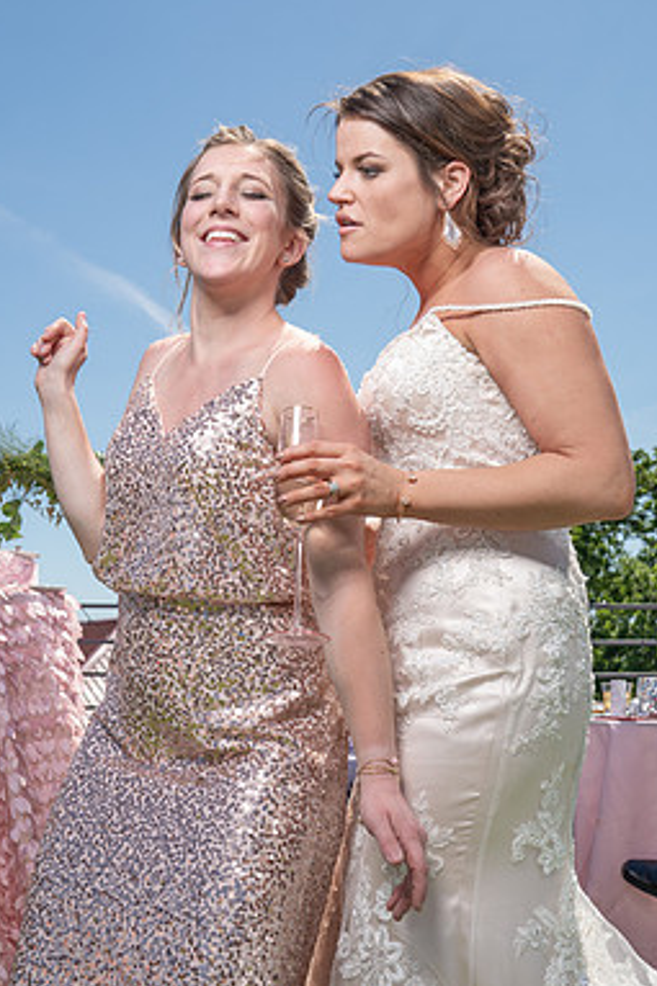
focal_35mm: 53
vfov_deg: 37.5
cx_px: 319
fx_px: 1452
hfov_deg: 25.5
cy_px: 493
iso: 50
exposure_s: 1/250
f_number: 7.1
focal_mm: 35
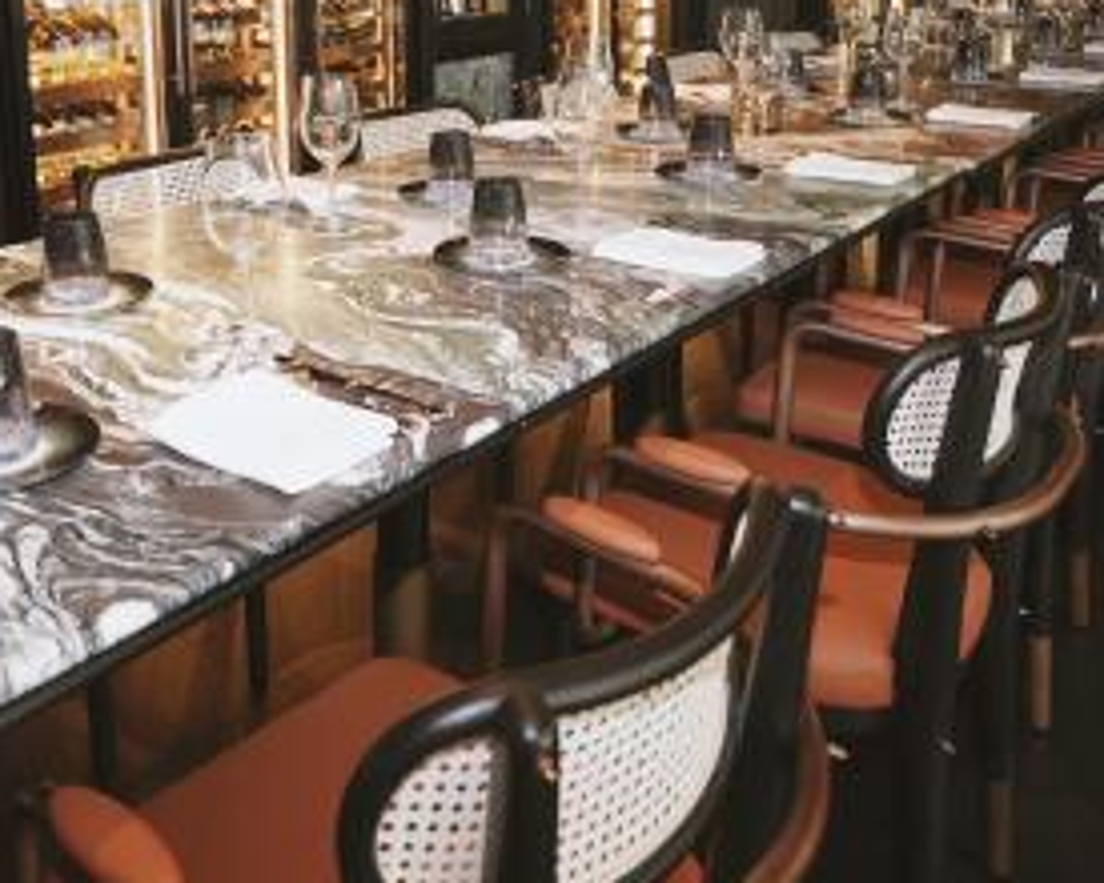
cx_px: 409
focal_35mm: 35
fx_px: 1144
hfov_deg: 51.0
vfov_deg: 40.4
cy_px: 167
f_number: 3.2
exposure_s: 1/250
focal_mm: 16
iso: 2000
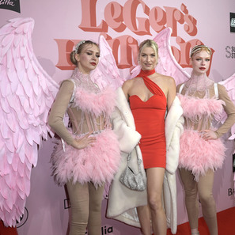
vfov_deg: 41.9
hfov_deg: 41.7
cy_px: 117
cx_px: 139
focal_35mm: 40
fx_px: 307
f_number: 5.6
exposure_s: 1/250
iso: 640
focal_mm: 31
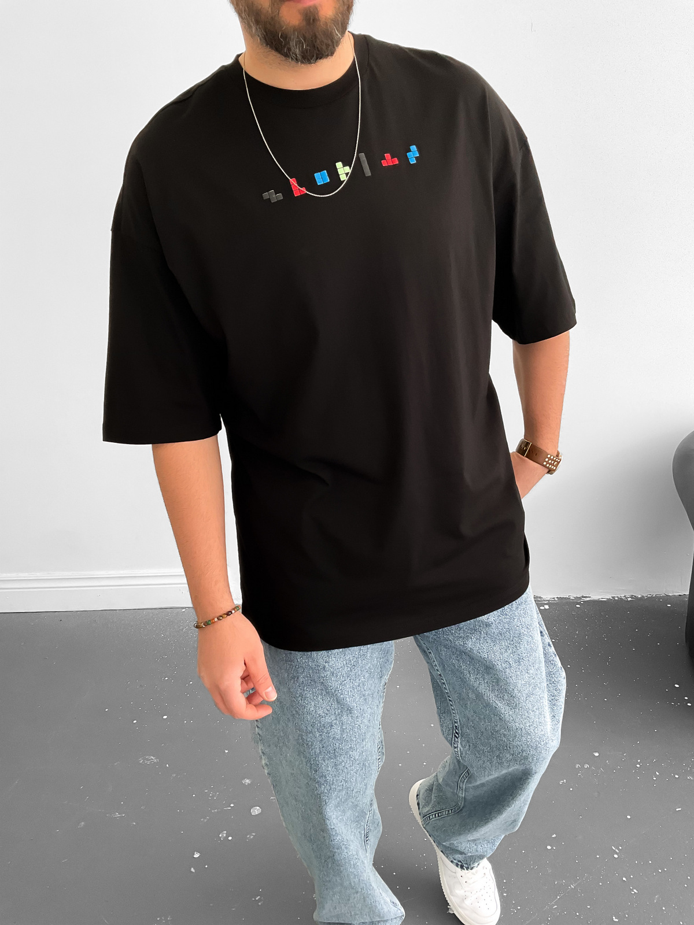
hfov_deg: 48.2
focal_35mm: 29
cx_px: 347
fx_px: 775
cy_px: 462
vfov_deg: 61.7
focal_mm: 3
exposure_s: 1/60
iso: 64
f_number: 1.8
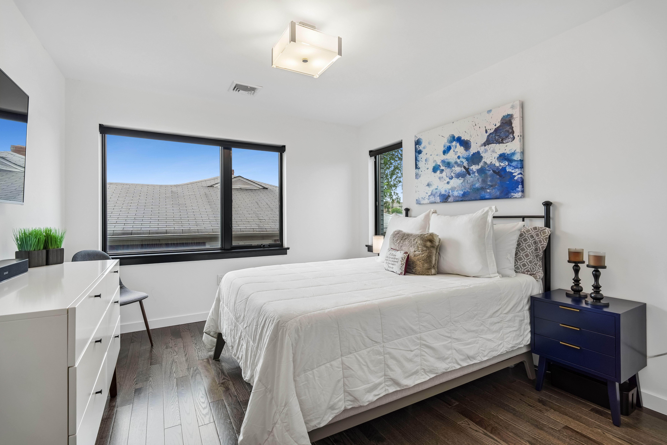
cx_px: 334
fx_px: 296
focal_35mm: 16
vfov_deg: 73.7
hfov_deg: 96.7
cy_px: 222
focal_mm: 16
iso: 400
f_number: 8
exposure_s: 1/40
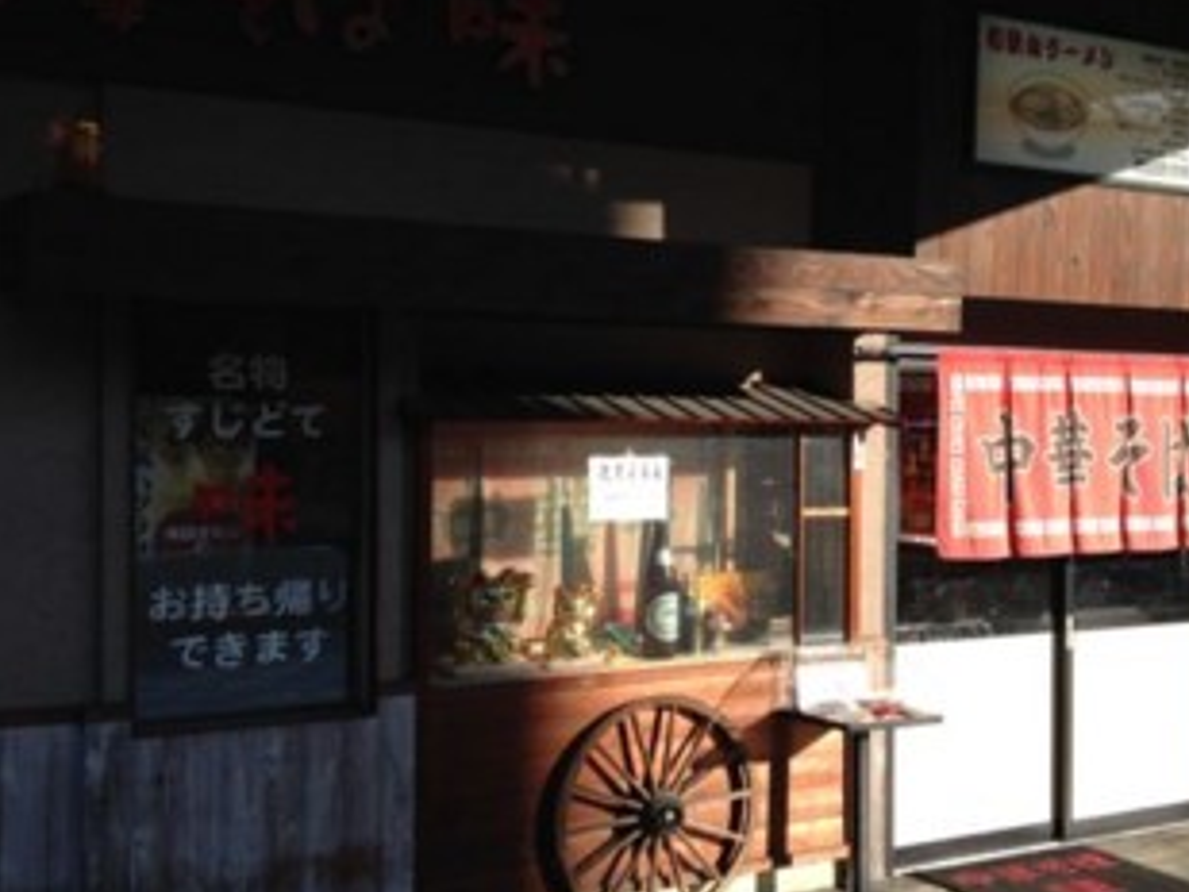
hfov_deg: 39.4
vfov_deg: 30.3
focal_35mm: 48
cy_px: 450
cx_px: 735
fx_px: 1649
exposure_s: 1/775
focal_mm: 4.12
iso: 50
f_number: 2.4
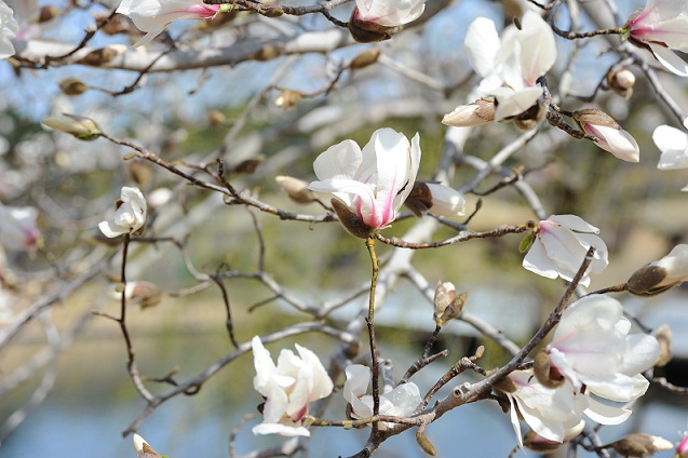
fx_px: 2006
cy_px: 229
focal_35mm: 105
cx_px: 344
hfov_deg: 19.5
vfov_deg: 13.0
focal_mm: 105
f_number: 11
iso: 500
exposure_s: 1/800
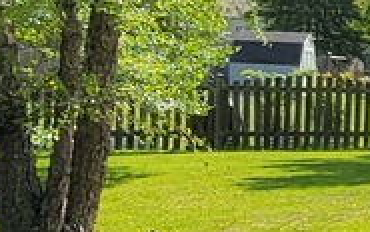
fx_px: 1080
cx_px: 840
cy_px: 118
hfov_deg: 14.4
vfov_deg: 12.3
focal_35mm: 107
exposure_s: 1/909
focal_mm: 2.2
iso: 50
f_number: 2.2
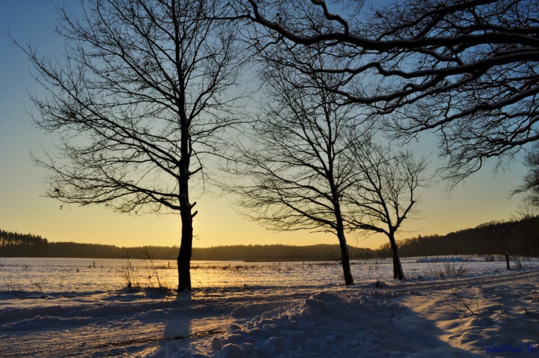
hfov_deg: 67.4
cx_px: 270
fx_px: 404
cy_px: 179
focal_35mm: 27
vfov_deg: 47.8
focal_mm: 18
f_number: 13
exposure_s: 1/640
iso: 200
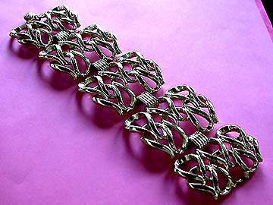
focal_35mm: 38
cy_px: 102
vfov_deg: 37.7
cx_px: 136
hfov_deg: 49.0
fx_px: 300
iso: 100
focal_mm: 7.85
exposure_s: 1/41.1
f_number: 2.6
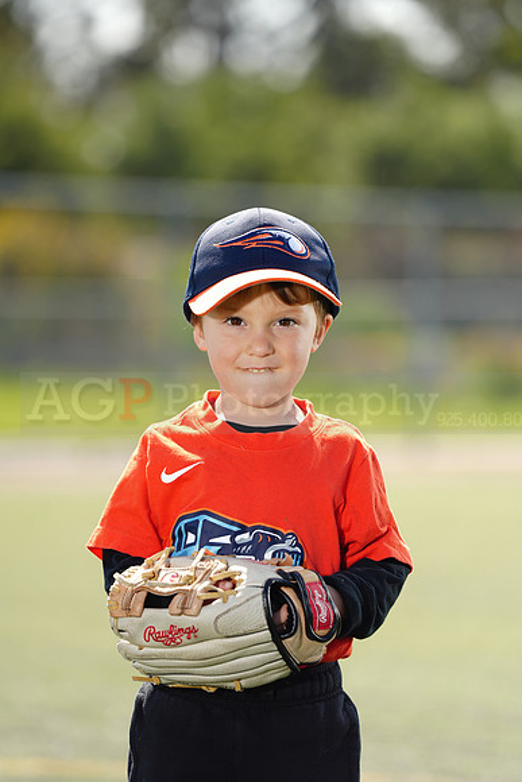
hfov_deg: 6.9
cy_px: 391
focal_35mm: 200
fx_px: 4347
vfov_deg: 10.3
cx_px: 261
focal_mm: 200
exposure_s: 1/250
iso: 50
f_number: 4
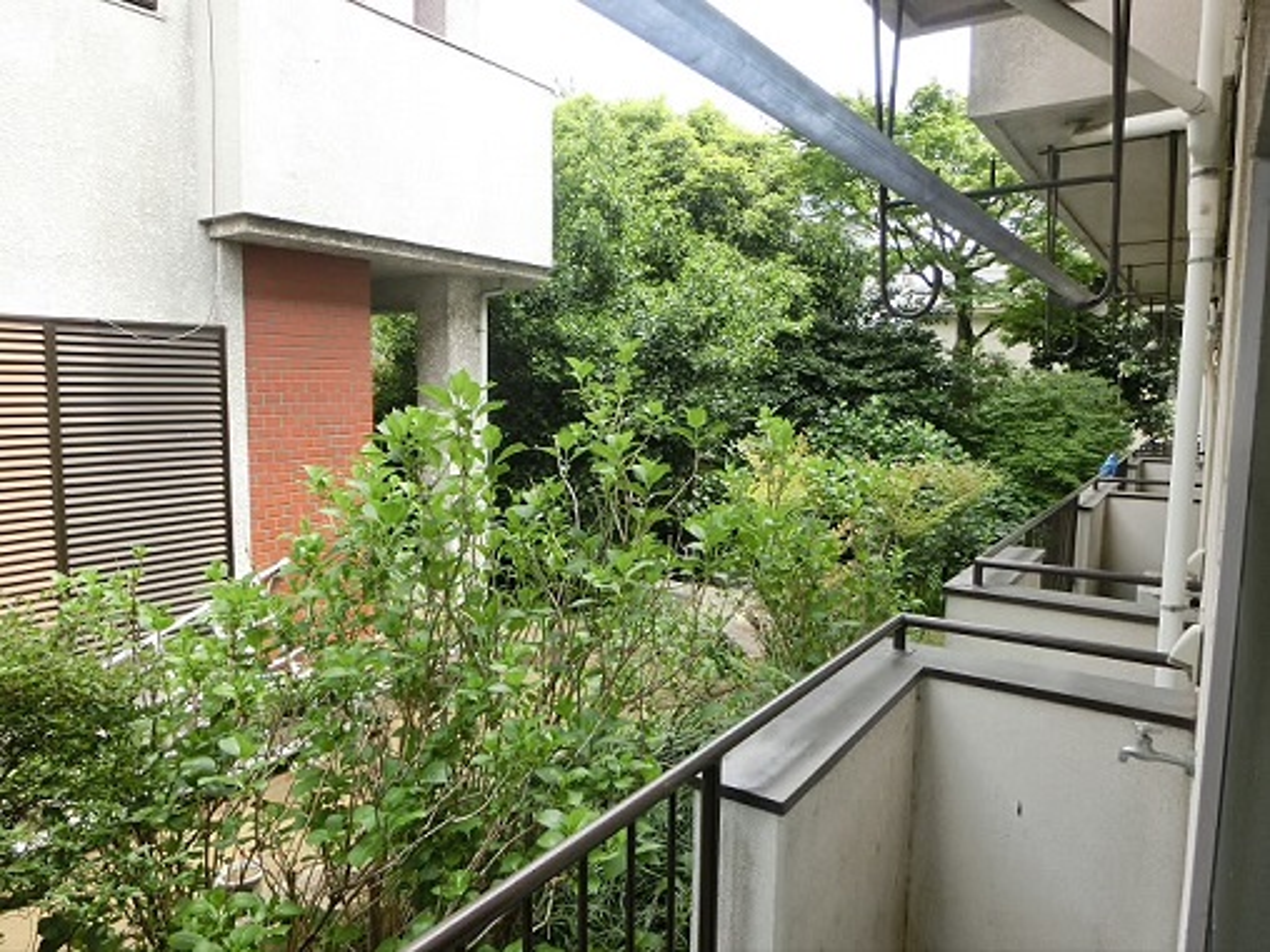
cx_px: 635
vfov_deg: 56.8
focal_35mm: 24
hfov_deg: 71.6
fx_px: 881
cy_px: 476
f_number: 3
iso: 80
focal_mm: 4.24
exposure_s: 1/250
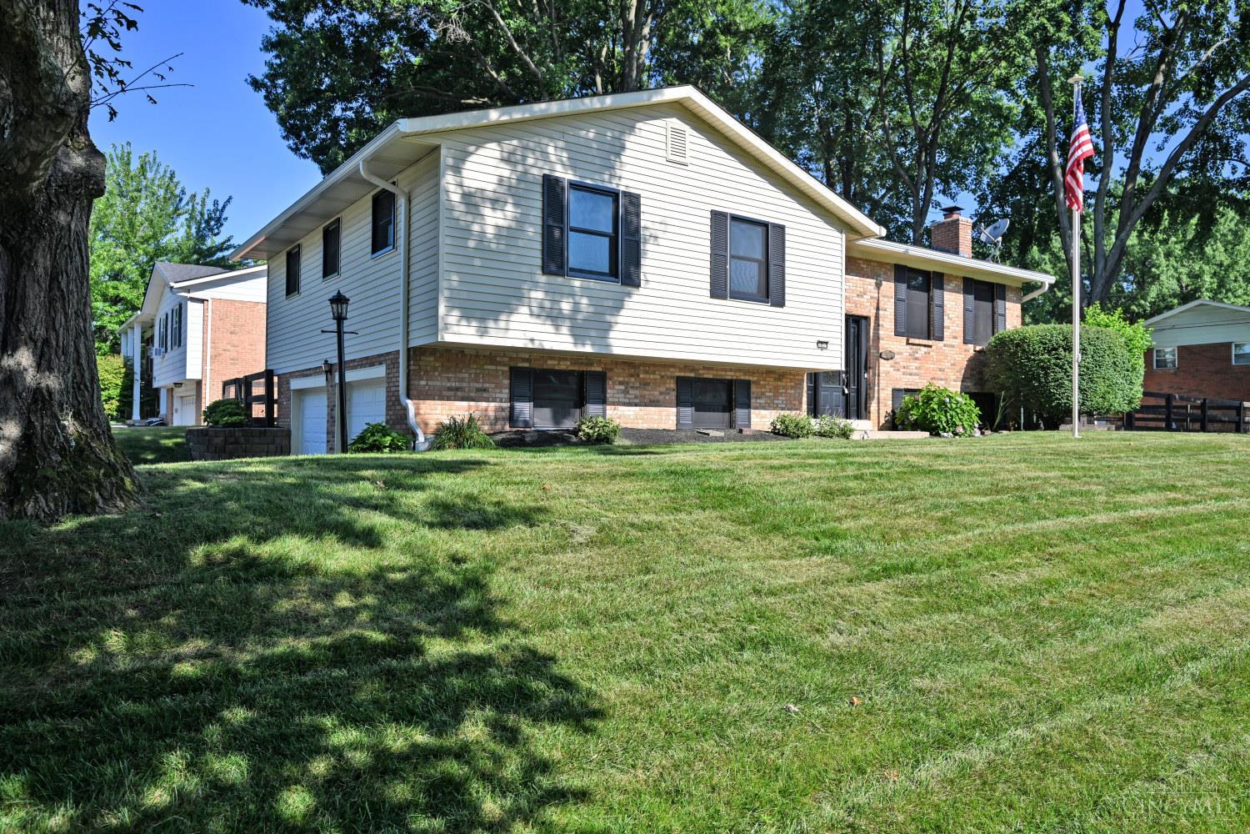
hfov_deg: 76.1
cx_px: 625
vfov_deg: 55.1
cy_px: 417
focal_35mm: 23
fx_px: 799
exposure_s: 1/320
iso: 100
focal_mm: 23
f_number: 7.1
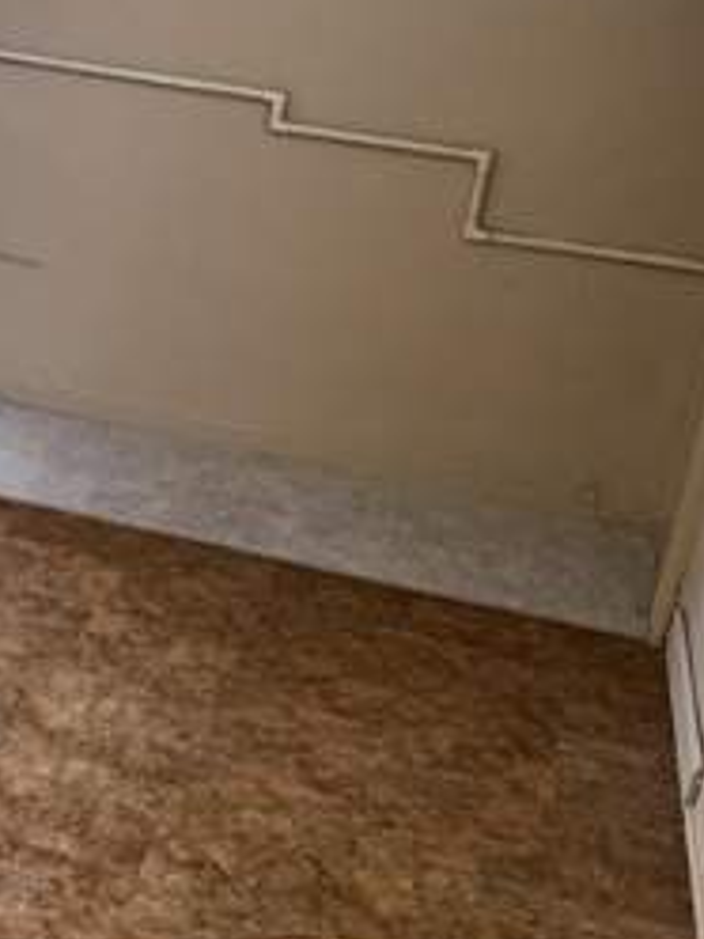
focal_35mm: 62
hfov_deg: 21.9
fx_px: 1681
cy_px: 390
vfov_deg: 31.1
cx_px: -132
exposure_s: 1/60
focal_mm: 6.76
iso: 250
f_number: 1.78
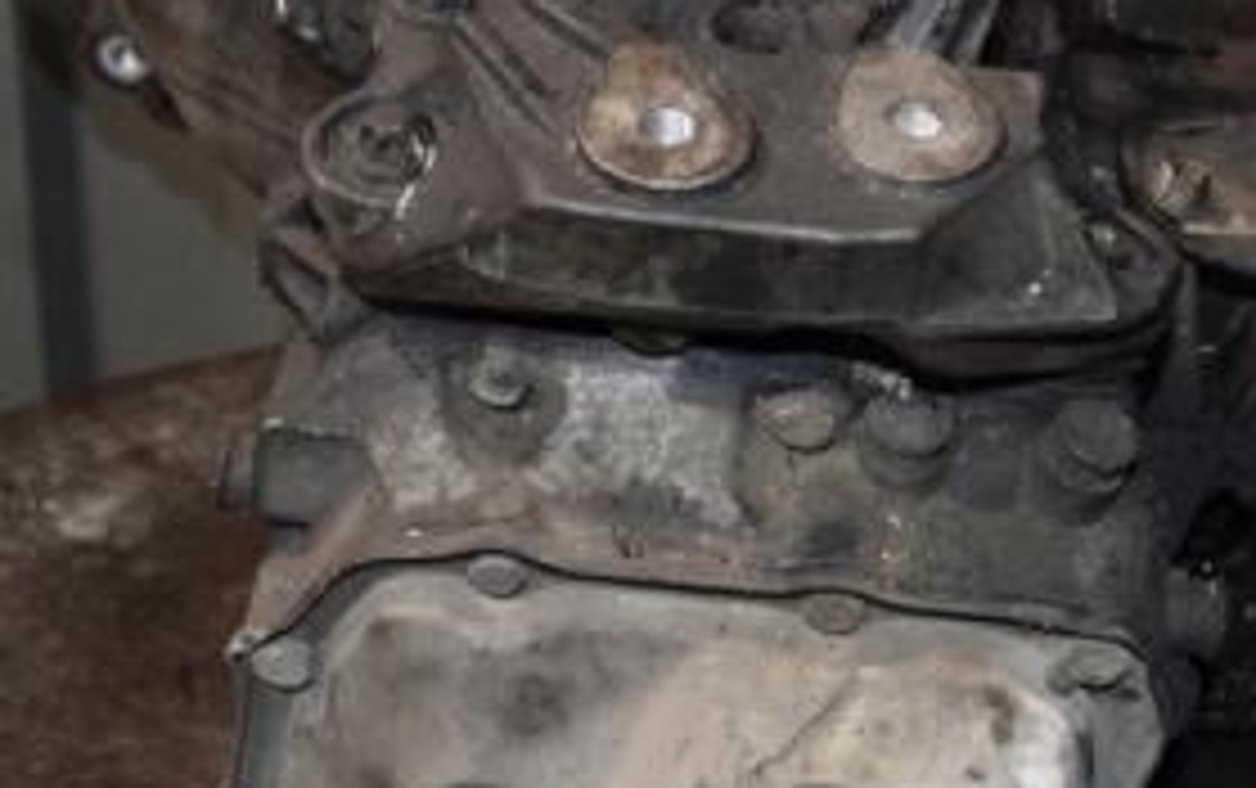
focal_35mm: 82
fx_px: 2813
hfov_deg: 25.2
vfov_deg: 15.9
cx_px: 666
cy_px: 306
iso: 800
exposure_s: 1/60
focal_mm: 25
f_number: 5
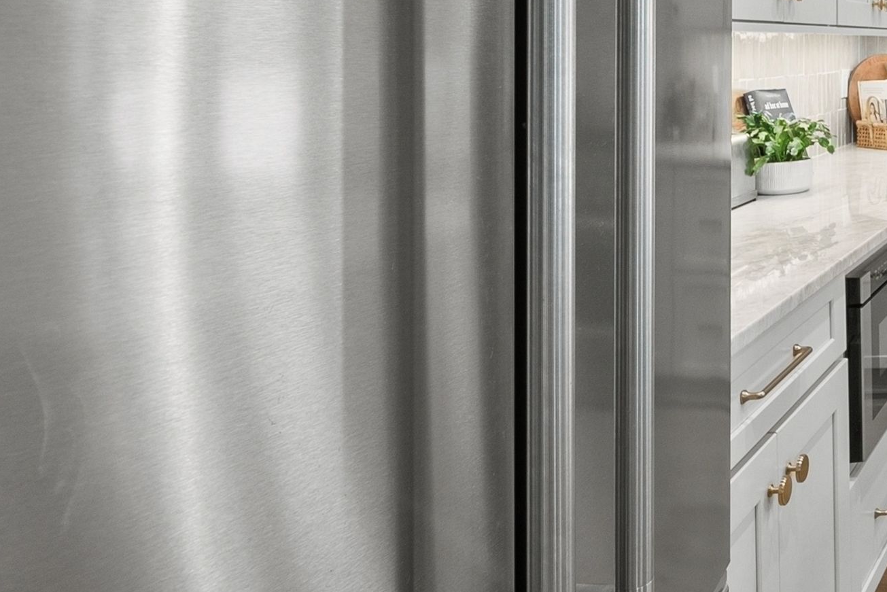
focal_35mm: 39
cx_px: 1151
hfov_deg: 34.8
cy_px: -2
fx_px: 961
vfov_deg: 31.6
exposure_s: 1/4
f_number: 7.1
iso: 800
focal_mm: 12
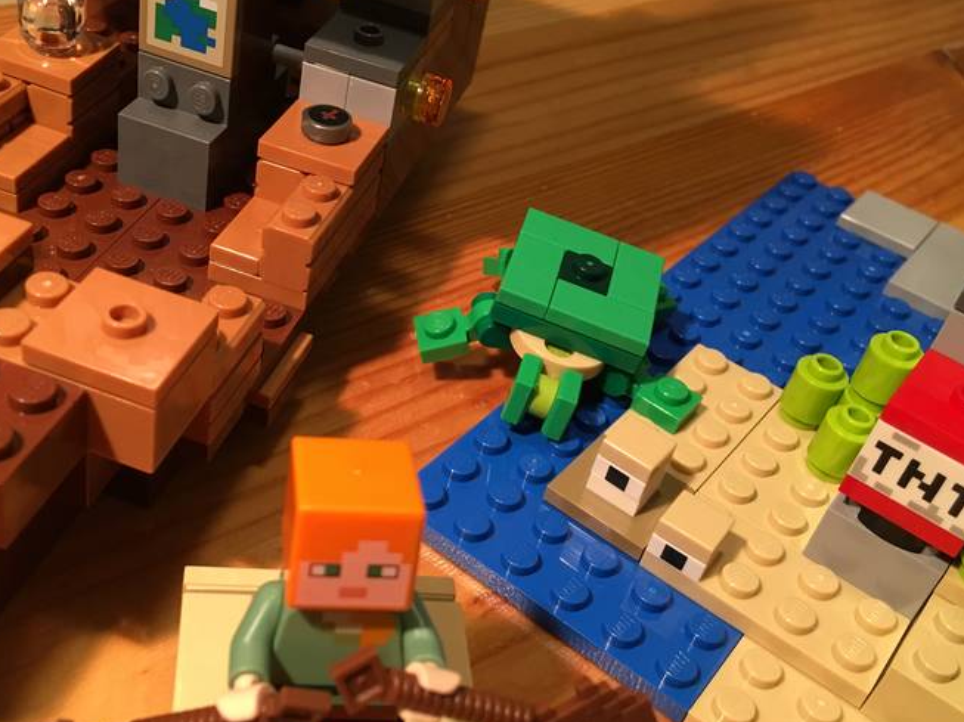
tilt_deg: -39.8
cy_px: 342
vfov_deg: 35.9
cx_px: 385
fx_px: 1113
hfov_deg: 46.6
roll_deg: -11.8
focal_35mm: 40
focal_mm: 4.15
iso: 125
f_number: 2.2
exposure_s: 1/33
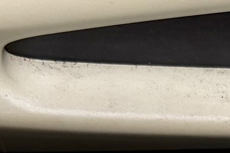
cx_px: 535
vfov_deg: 6.6
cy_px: 307
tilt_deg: -70.4
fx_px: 1297
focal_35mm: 203
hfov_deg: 9.2
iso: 40
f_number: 1.6
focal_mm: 5.96
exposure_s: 1/204
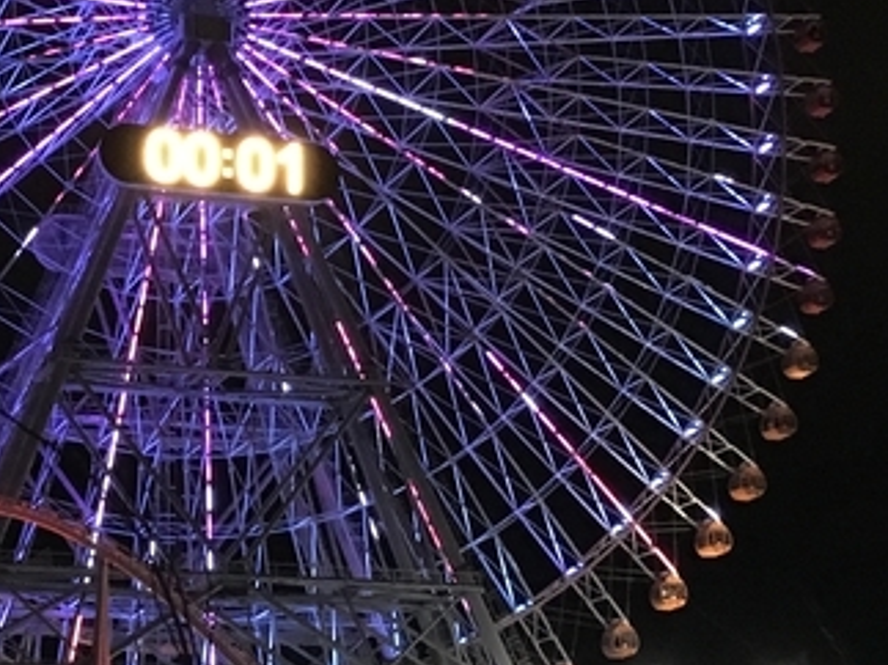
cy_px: 236
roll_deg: +0.4
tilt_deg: +18.2
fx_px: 2359
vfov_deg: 16.0
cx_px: 239
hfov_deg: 21.2
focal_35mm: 92
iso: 640
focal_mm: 4.15
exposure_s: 1/15
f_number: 2.2
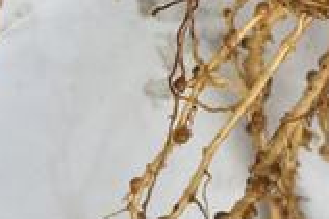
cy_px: 75
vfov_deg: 10.0
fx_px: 1251
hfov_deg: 14.7
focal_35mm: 137
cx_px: 329
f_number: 1.6
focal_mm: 5.96
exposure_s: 1/393
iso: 32
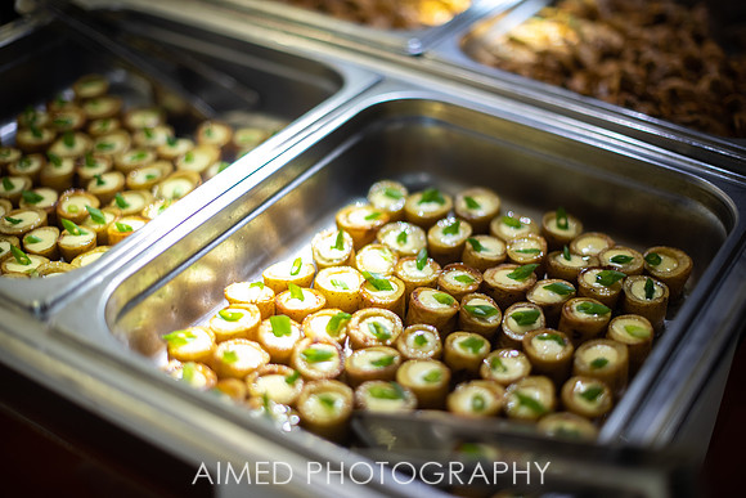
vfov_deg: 27.0
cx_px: 373
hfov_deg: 39.6
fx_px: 1036
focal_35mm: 50
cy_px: 249
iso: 400
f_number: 1.4
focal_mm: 50
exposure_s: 1/125
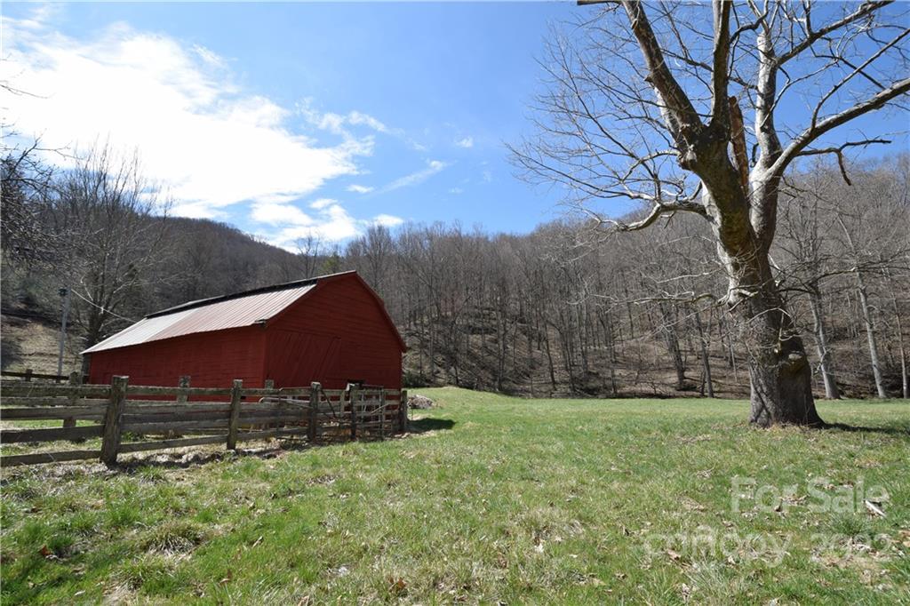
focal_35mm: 15
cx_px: 455
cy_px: 303
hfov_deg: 100.4
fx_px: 379
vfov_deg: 77.3
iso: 200
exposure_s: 1/320
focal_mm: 10
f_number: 9
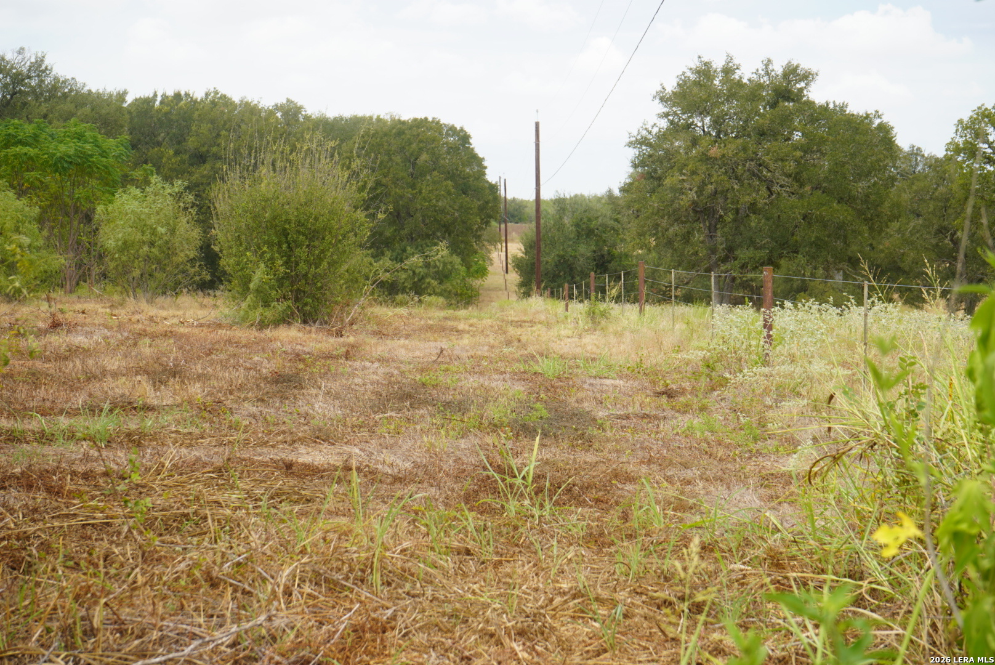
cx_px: 498
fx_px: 1936
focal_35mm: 70
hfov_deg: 28.8
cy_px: 332
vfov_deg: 19.5
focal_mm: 70
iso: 100
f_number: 9
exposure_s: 1/125
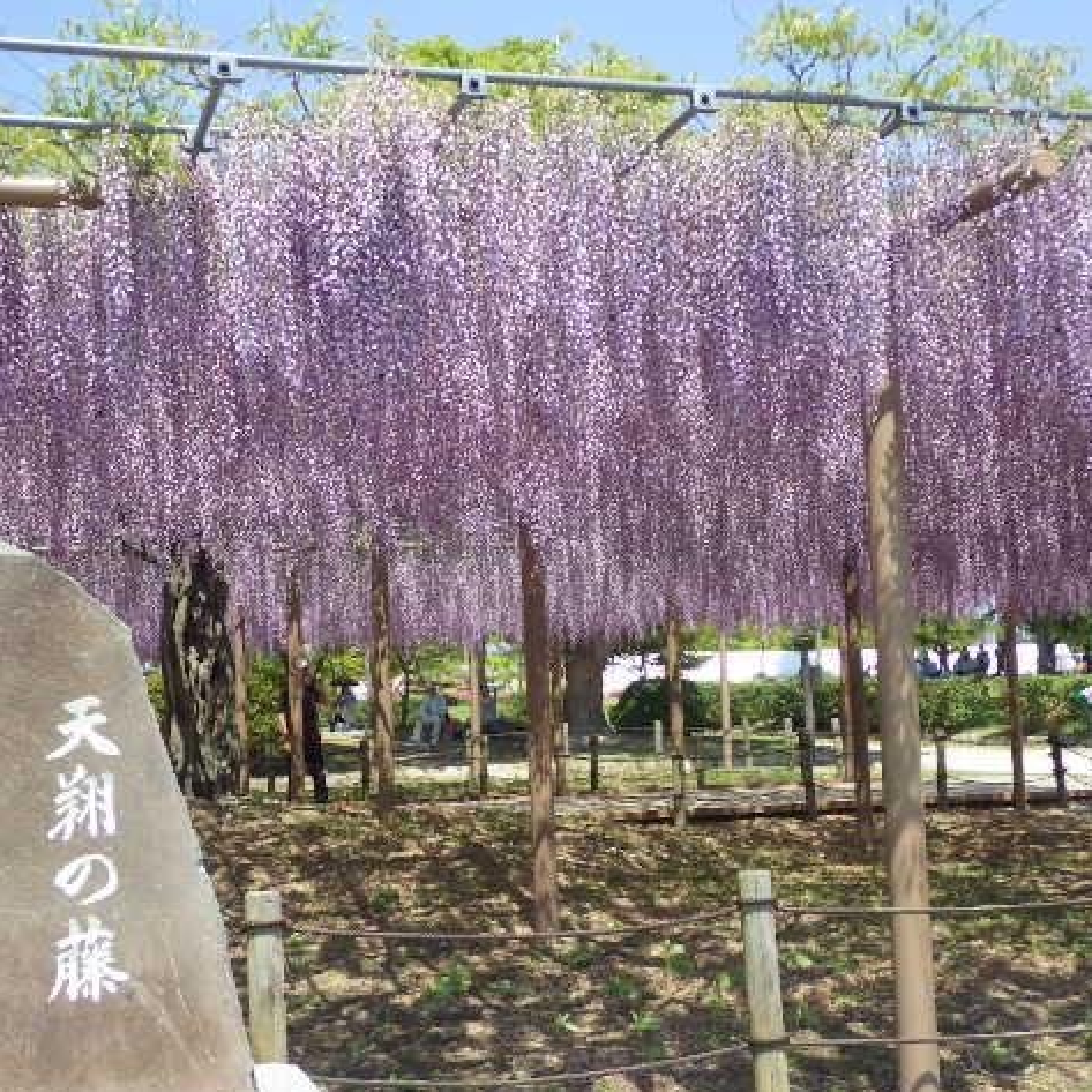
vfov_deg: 34.7
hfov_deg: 34.6
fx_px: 1749
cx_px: 476
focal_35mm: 49
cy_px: 552
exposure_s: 1/500
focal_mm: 7.3
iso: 125
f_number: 3.8
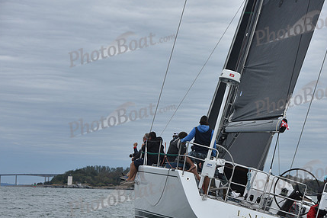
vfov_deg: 8.7
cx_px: 216
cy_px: 147
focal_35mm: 157
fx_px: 1426
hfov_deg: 13.1
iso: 400
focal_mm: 116
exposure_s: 1/1000
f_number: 7.1
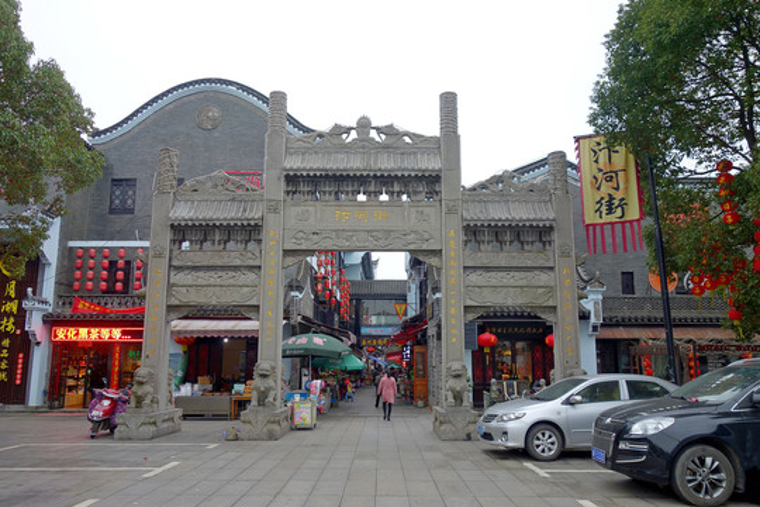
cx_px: 380
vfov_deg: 46.4
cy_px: 254
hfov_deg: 65.5
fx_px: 591
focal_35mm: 28
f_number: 2.8
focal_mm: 10.4
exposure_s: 1/100
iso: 125
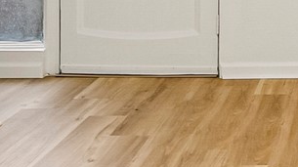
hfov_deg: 18.0
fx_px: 884
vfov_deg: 10.1
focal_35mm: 112
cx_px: 372
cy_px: -153
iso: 400
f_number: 8
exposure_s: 1/6
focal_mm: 10
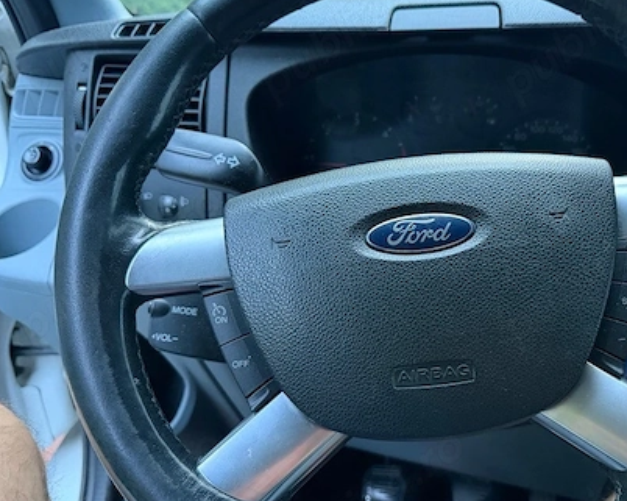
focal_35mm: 35
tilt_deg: -30.0
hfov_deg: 50.5
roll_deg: -1.0
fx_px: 649
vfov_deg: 42.1
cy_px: 273
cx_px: 424
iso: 800
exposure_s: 1/53
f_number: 1.78
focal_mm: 6.76
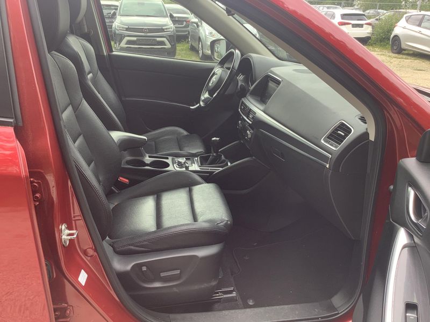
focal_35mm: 31
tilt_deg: -22.0
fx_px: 385
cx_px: 215
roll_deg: -3.1
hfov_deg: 58.4
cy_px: 161
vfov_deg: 45.4
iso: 32
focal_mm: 3.3
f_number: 2.4
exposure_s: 1/100
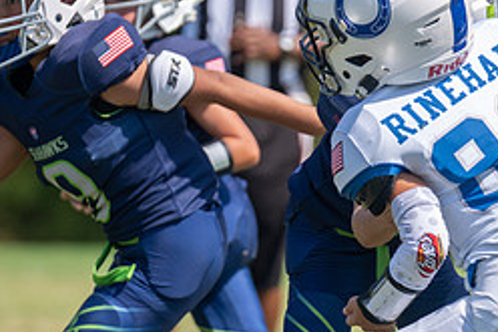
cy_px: 268
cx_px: 258
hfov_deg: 3.6
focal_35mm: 573
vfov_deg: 2.4
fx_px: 7921
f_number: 4
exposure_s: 1/1600
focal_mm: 200
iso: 200
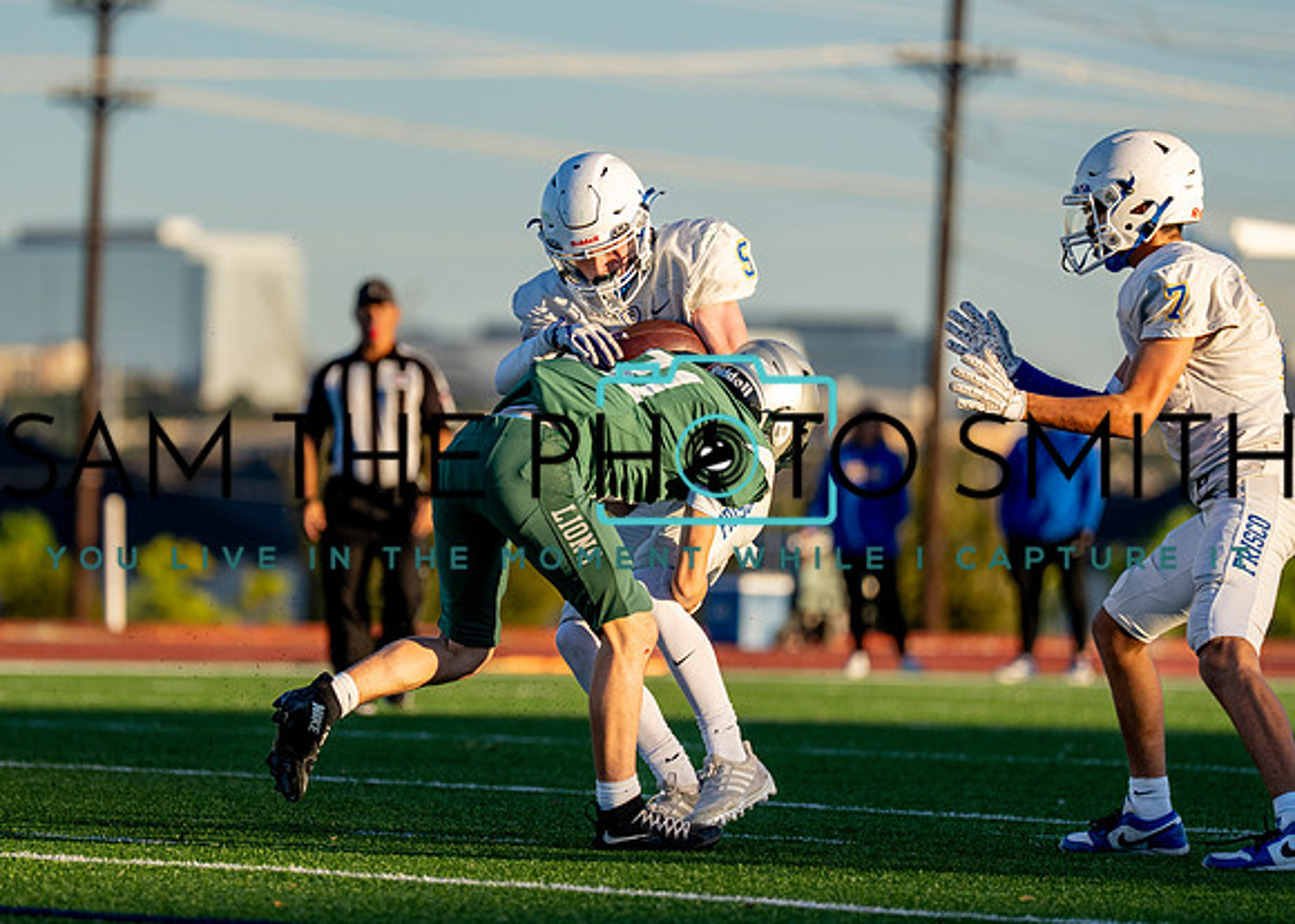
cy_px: 393
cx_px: 437
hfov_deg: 6.1
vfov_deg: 4.3
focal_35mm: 333
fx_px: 12243
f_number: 2.8
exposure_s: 1/2500
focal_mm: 194
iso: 200
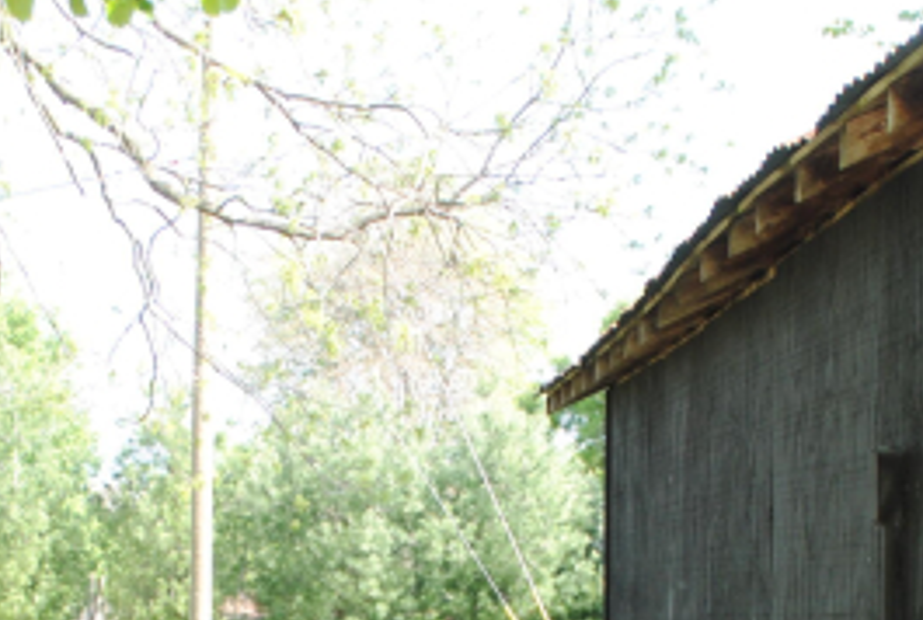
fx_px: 1953
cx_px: 507
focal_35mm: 76
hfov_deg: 26.6
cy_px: 735
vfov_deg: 17.3
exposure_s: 1/125
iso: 200
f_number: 5.6
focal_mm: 18
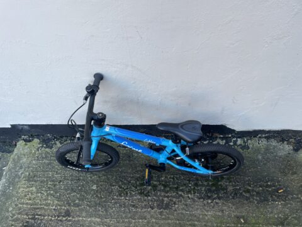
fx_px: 227
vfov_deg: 53.1
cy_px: 114
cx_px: 151
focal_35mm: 26
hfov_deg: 67.3
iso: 32
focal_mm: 4.2
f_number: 1.6
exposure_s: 1/121
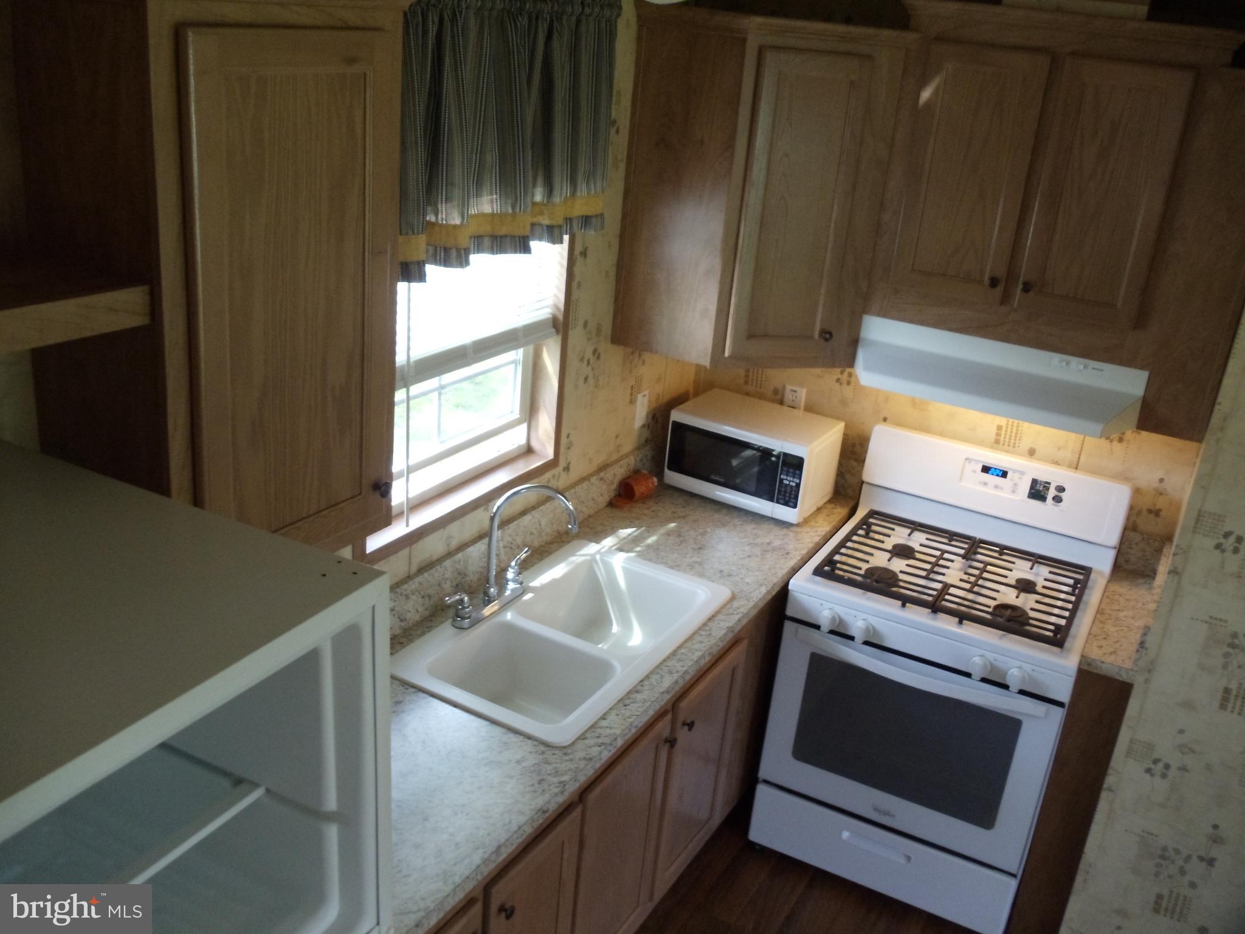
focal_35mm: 44
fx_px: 1583
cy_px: 467
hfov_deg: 42.9
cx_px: 622
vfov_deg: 32.9
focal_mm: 6
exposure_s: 1/50
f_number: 3.5
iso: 200
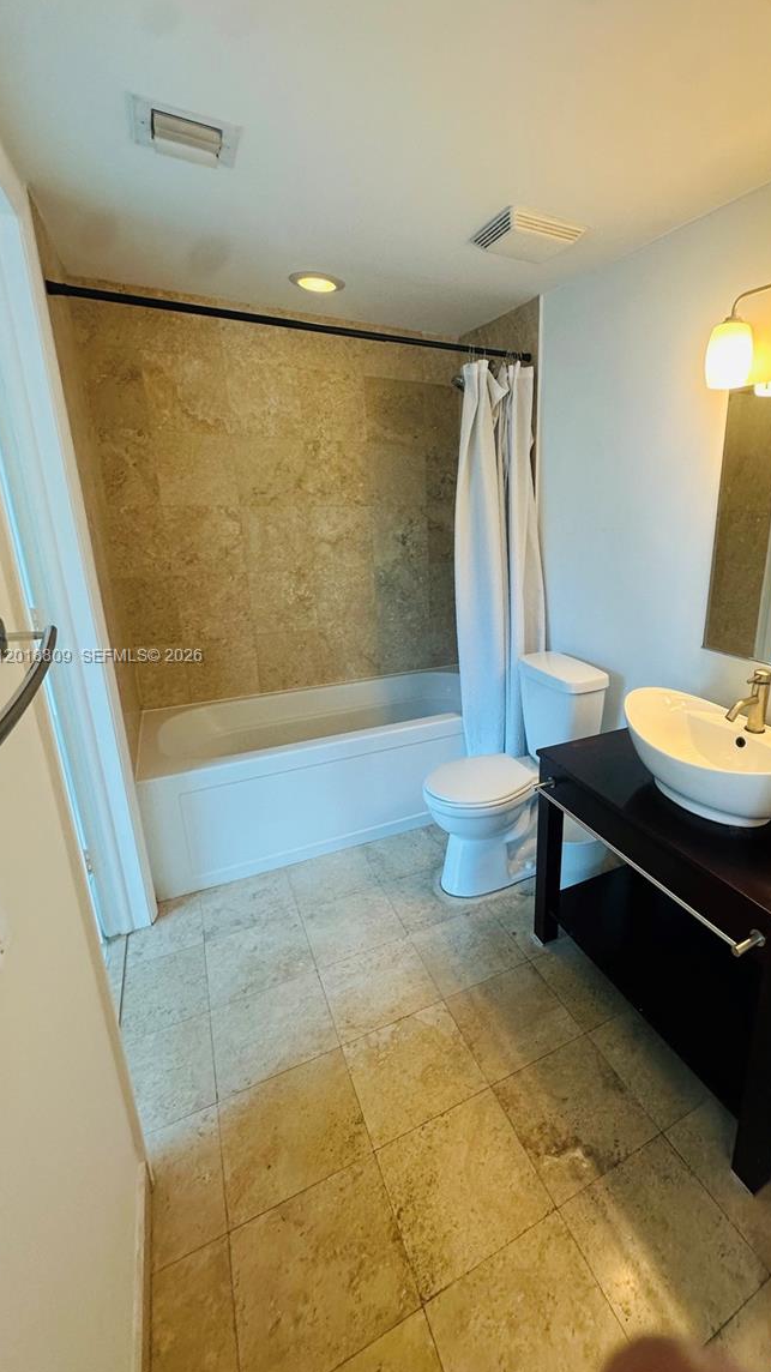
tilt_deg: -14.8
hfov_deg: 65.1
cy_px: 657
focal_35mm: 16
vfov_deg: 99.3
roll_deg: -1.9
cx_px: 520
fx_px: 582
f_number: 2.2
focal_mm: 2.22
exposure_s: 1/120
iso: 160
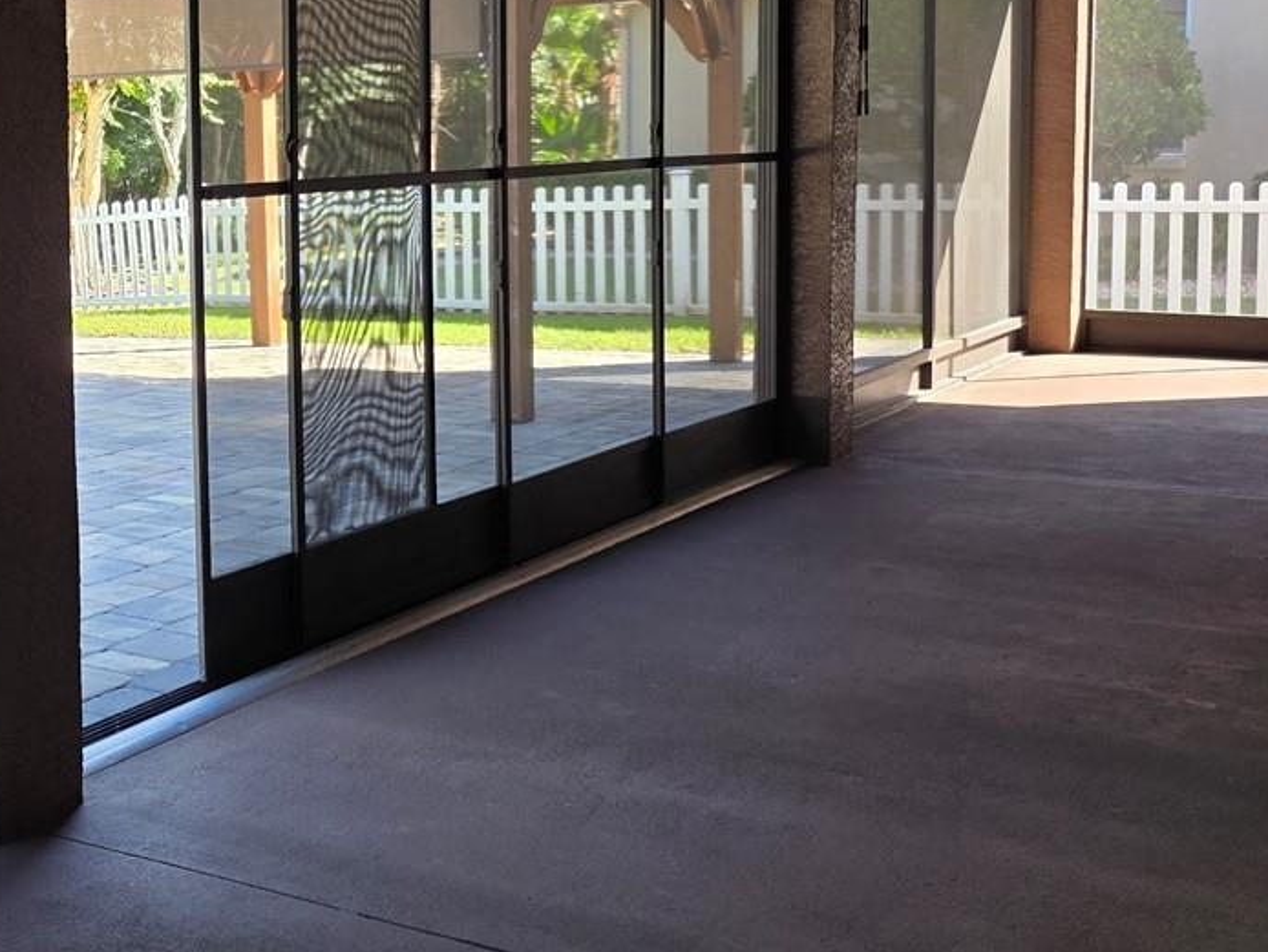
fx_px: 1942
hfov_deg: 33.7
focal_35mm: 53
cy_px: 294
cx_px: 60
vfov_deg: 27.3
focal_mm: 6.25
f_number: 1.7
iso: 40
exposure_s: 1/180
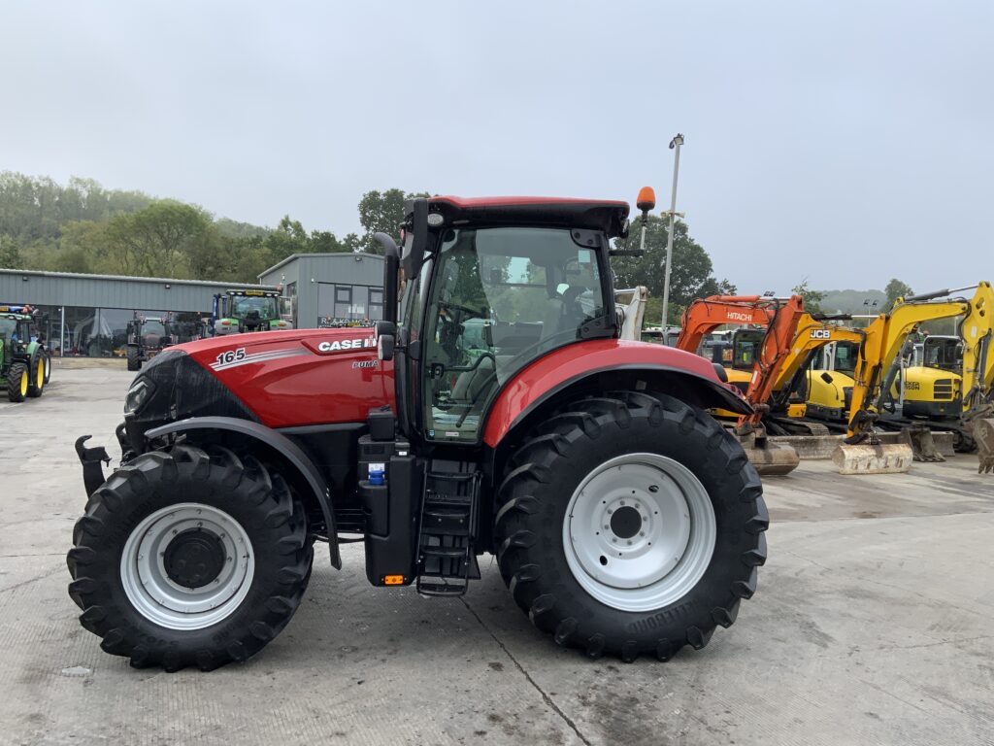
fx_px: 833
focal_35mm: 29
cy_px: 373
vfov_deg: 48.2
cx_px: 497
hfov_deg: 61.7
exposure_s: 1/295
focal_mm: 3
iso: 16
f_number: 1.8
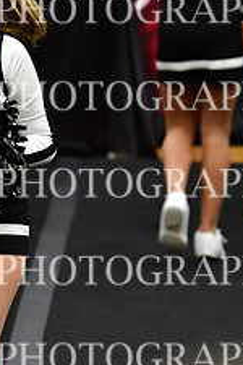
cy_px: 140
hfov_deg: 2.4
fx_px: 5882
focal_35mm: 581
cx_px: -15
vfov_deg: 3.5
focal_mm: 150
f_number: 4
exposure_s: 1/400
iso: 4000
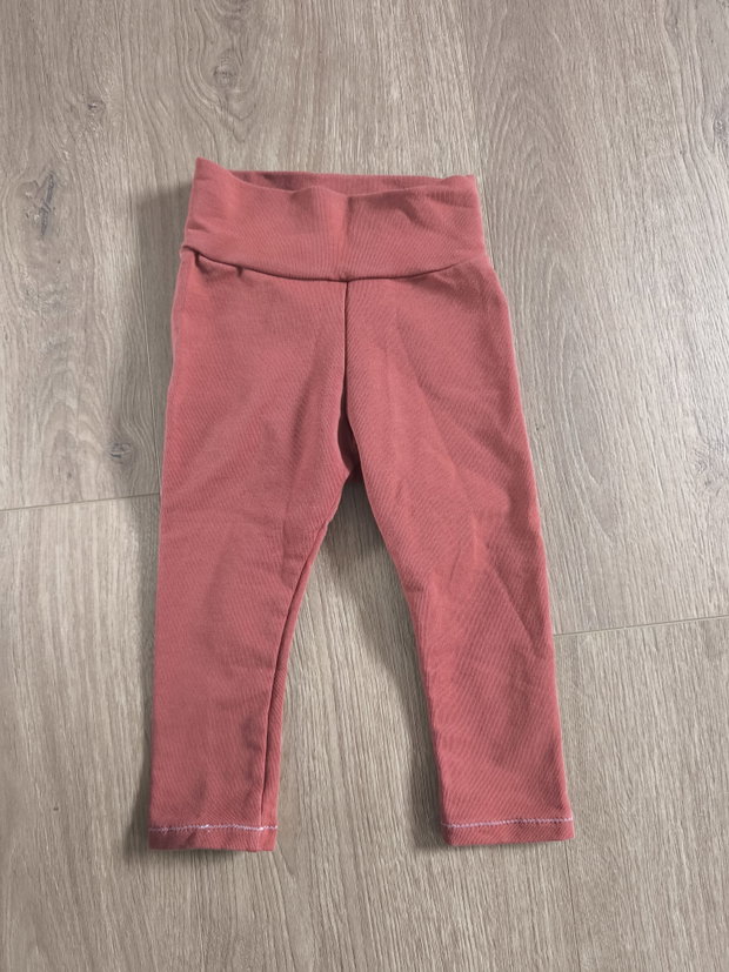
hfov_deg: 58.9
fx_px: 646
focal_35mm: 23
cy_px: 486
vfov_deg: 73.9
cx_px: 364
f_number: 1.6
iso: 800
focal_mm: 6.57
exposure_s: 1/33.3
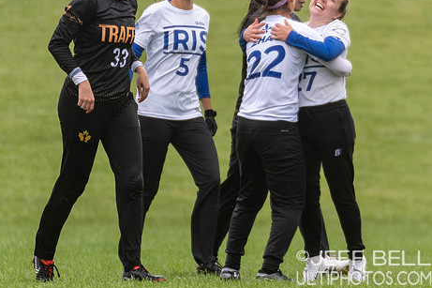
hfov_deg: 1.5
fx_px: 16937
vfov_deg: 1.0
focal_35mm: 1412
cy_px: 76
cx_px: 324
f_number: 4
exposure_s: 1/1000
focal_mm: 400
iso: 220
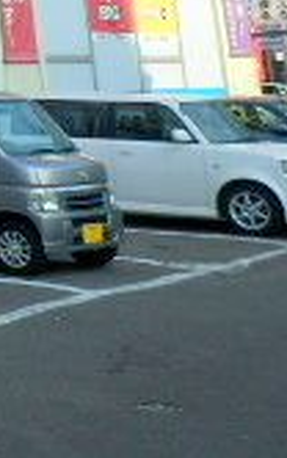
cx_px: -546
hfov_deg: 10.2
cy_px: -155
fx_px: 1224
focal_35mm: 98
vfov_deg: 19.4
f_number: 7.9
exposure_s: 1/125
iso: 80
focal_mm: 4.2
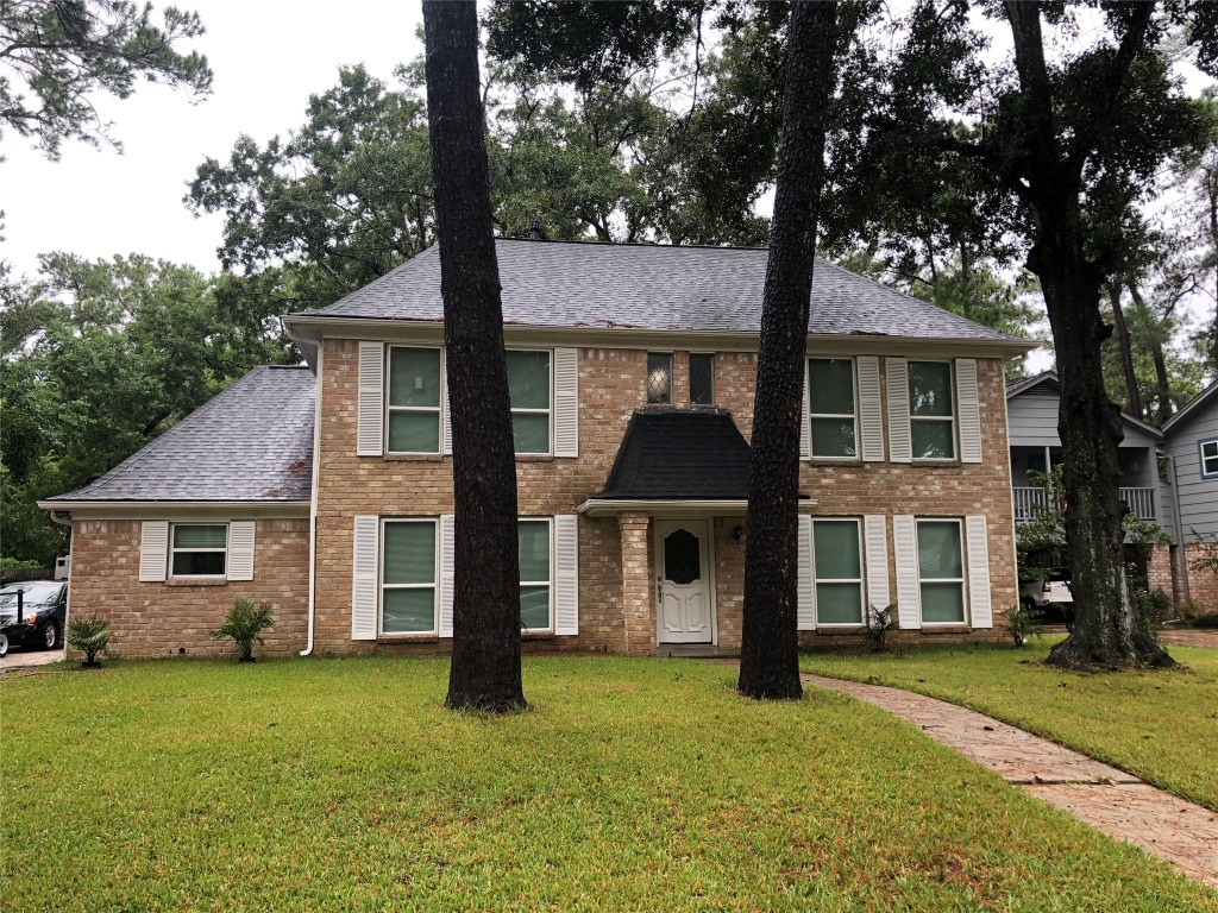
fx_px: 985
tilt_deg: +9.2
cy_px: 456
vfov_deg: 49.7
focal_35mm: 28
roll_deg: +0.9
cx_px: 609
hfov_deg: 63.4
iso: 20
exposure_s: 1/125
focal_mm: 4
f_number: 1.8
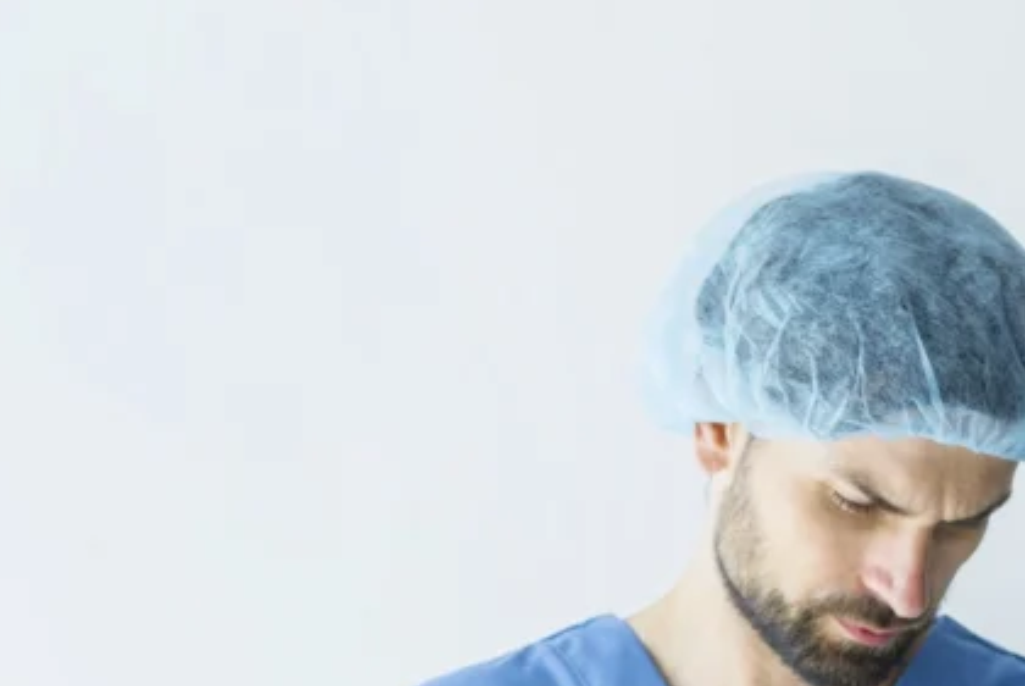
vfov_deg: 6.6
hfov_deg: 9.9
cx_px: 810
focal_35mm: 207
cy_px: 749
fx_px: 5900
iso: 400
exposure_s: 1/400
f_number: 3.5
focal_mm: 85
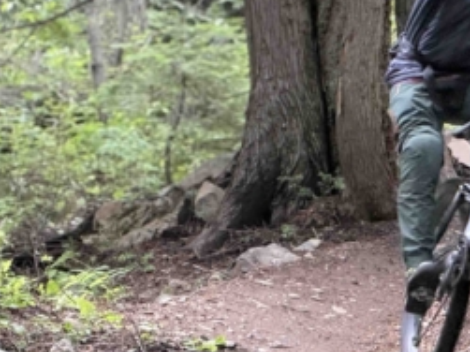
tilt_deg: +5.8
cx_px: 440
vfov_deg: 4.4
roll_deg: +1.3
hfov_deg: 5.9
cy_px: 119
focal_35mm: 335
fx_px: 4546
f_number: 2.8
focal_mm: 15.66
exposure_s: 1/99
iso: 160
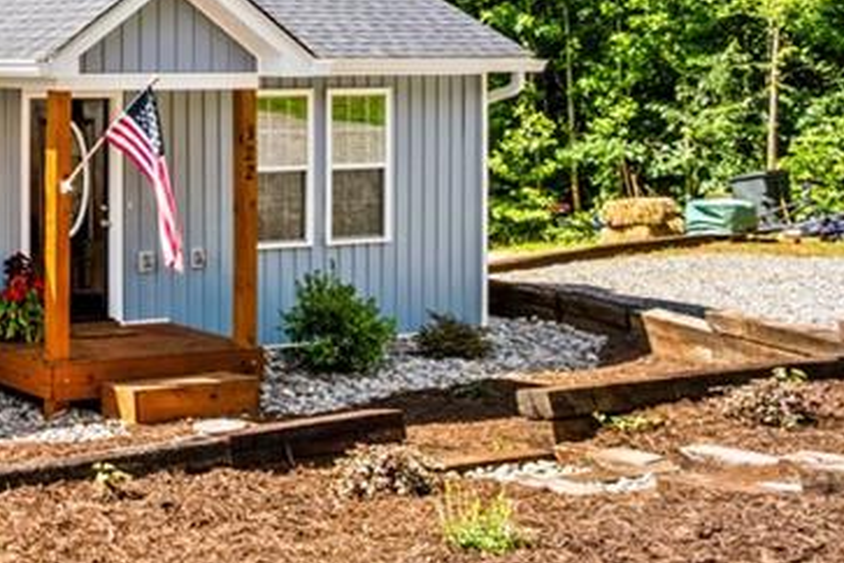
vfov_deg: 21.3
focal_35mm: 62
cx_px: -337
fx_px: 1453
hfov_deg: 26.0
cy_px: 36
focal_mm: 8.38
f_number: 2.8
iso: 100
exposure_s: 1/350
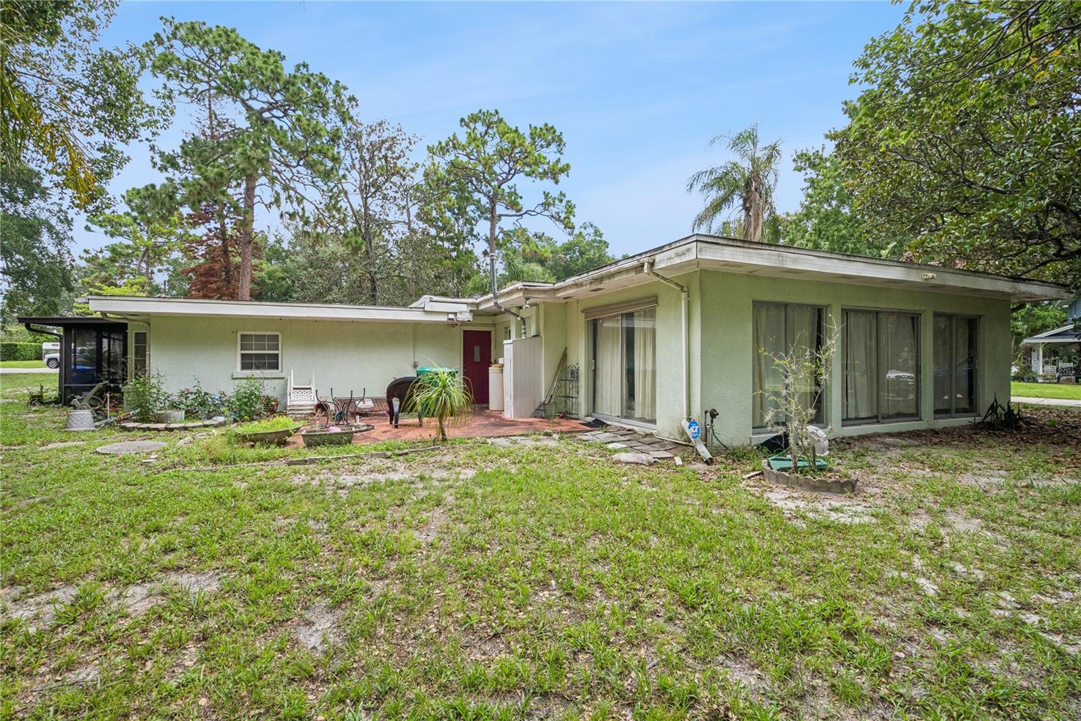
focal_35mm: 16
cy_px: 360
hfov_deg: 96.7
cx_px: 540
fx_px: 481
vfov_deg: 73.8
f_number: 13
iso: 500
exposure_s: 1/125
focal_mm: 16
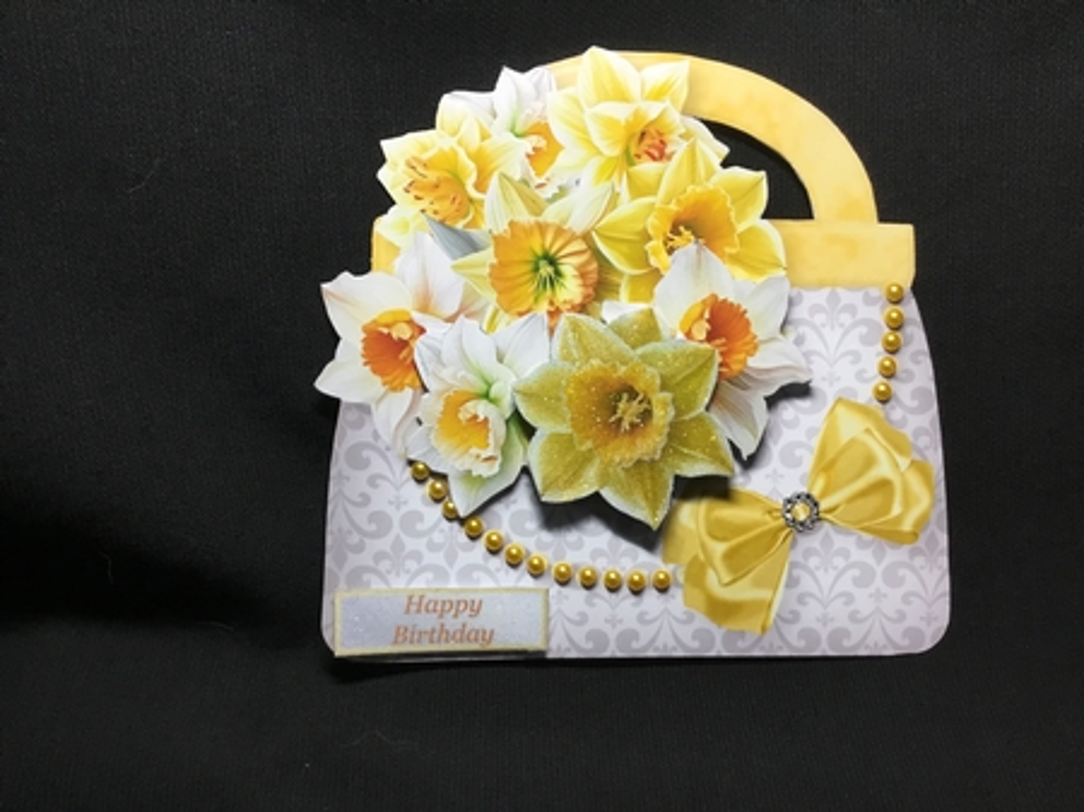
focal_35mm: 31
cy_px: 406
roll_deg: -0.6
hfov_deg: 58.4
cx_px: 542
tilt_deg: -36.7
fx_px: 970
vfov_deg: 45.4
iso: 50
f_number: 2.4
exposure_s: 1/33
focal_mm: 3.3
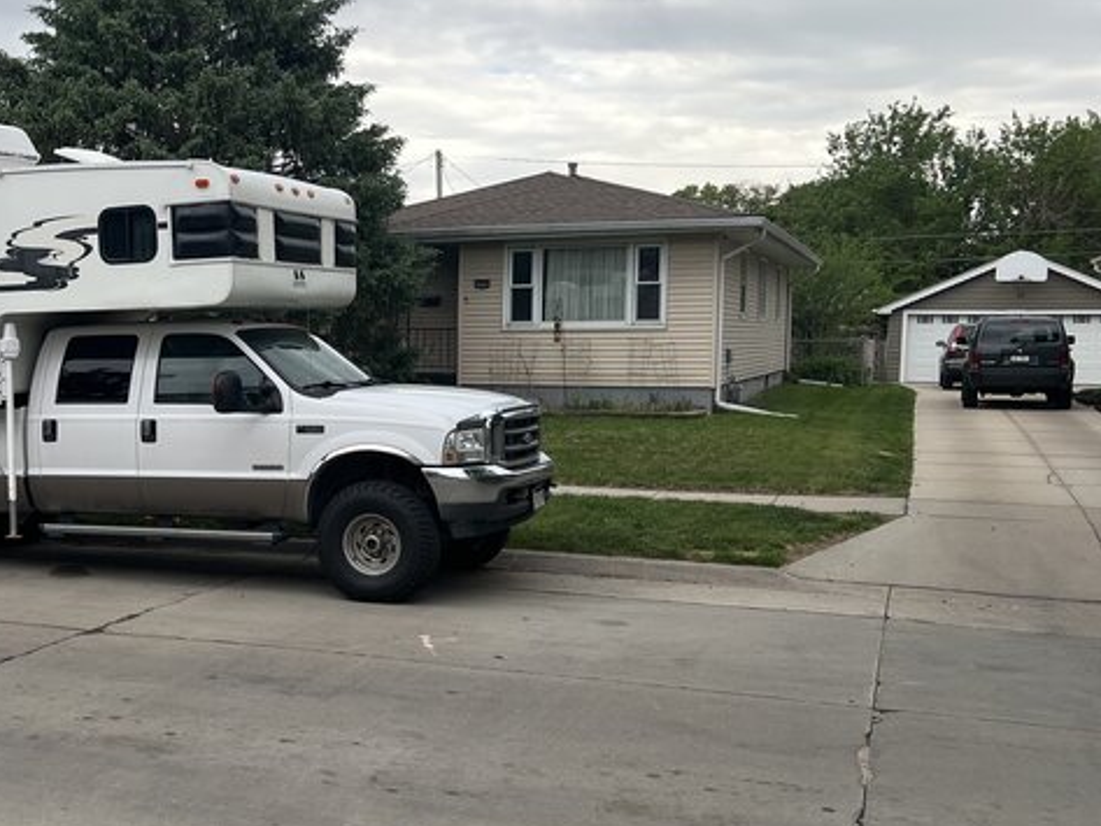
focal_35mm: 44
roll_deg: -0.3
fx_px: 1400
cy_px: 458
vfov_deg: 32.9
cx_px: 247
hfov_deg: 41.4
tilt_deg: -4.3
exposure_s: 1/1280
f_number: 1.5
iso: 50
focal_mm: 5.7
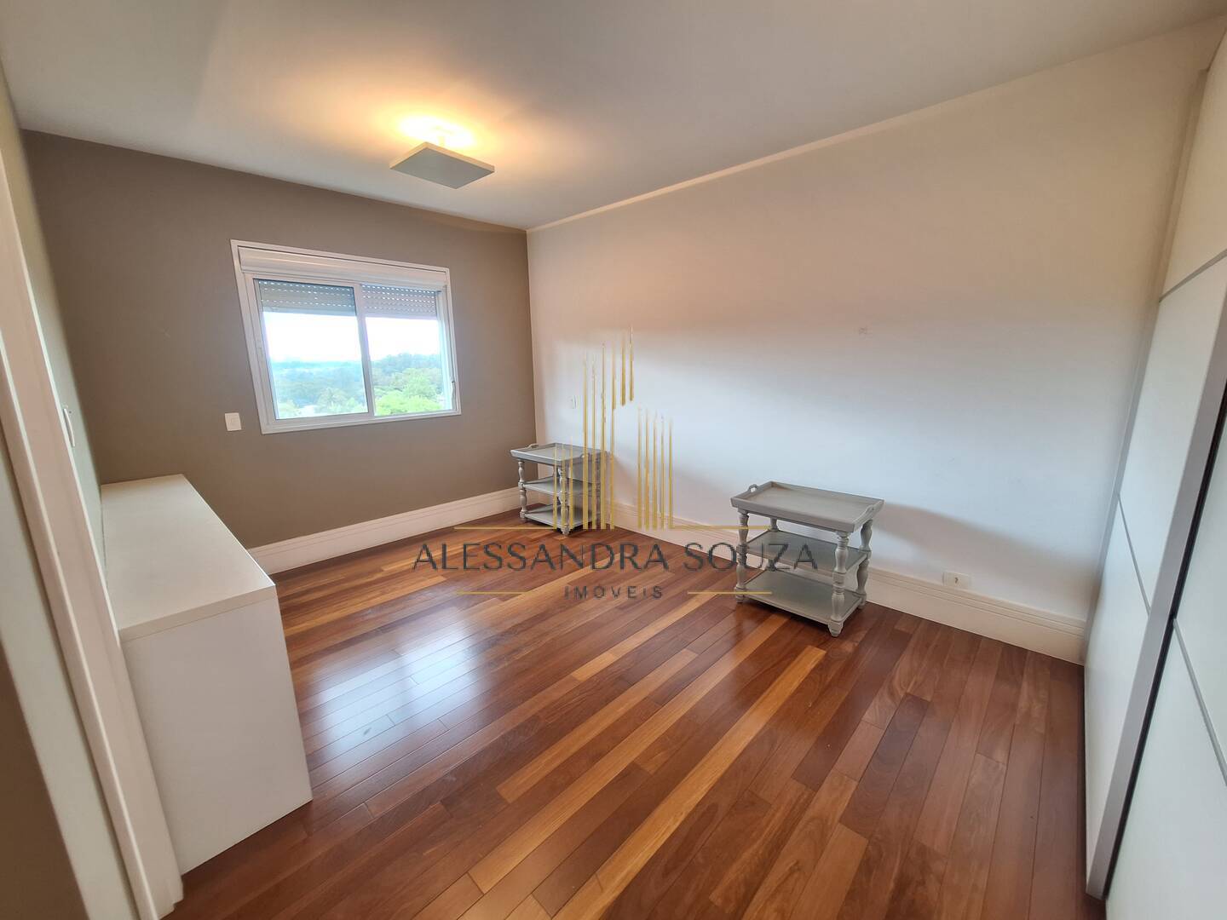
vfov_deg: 89.9
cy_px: 460
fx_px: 461
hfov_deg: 106.2
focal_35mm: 13
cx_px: 614
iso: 64
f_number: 2.2
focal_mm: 1.74
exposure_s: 1/40
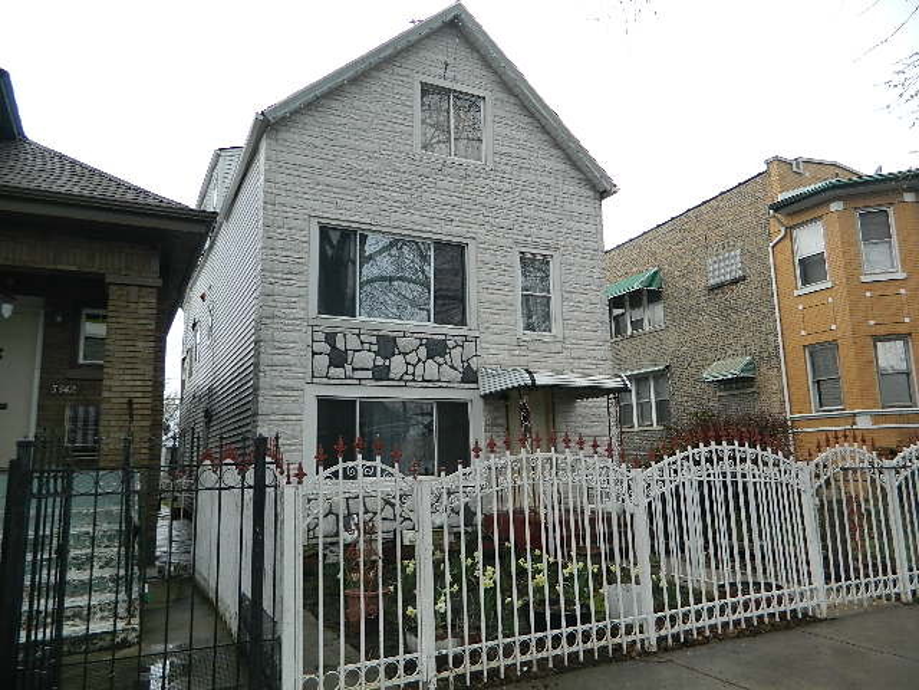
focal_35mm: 25
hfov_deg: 69.4
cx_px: 460
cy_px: 345
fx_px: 664
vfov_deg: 54.9
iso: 80
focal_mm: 4.5
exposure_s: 1/400
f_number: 3.1
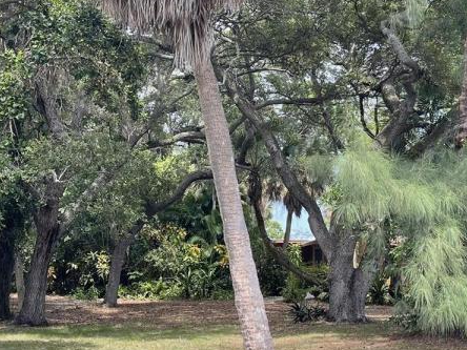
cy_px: 120
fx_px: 729
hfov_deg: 35.5
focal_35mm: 54
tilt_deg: +8.7
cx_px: 232
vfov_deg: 26.9
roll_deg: -1.3
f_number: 1.6
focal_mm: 5.1
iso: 32
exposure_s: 1/518
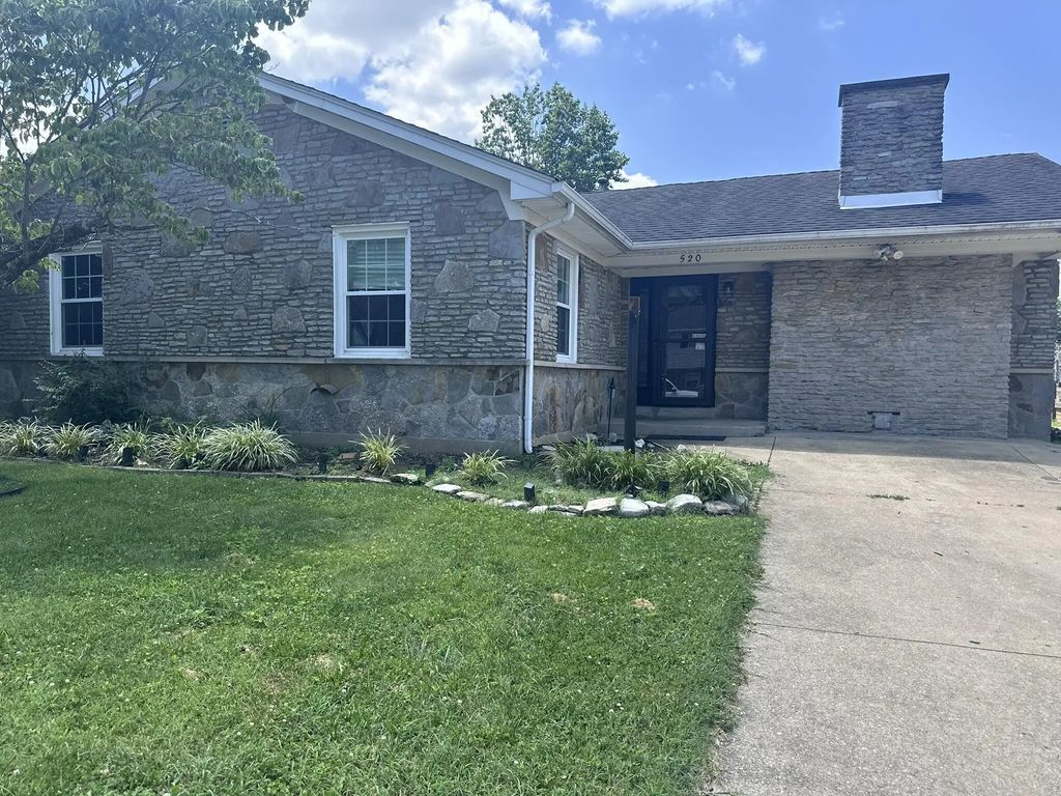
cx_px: 530
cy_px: 398
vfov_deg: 56.8
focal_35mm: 24
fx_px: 736
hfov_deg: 71.6
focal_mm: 6.86
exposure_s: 1/2070
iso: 80
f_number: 1.78
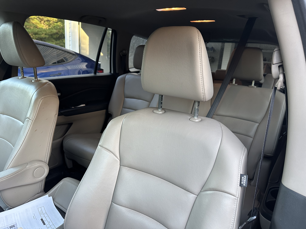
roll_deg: -4.0
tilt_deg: -14.8
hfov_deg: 71.6
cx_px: 153
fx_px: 212
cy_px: 114
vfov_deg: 56.8
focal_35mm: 24
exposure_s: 1/121
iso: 250
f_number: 1.78
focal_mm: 6.86
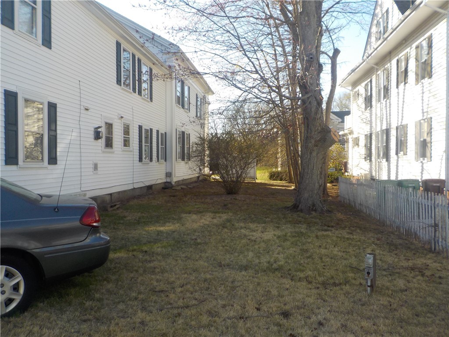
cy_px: 168
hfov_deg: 60.0
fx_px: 389
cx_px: 224
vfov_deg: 46.8
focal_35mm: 30
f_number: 3.3
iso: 125
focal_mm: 4.1
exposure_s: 1/500
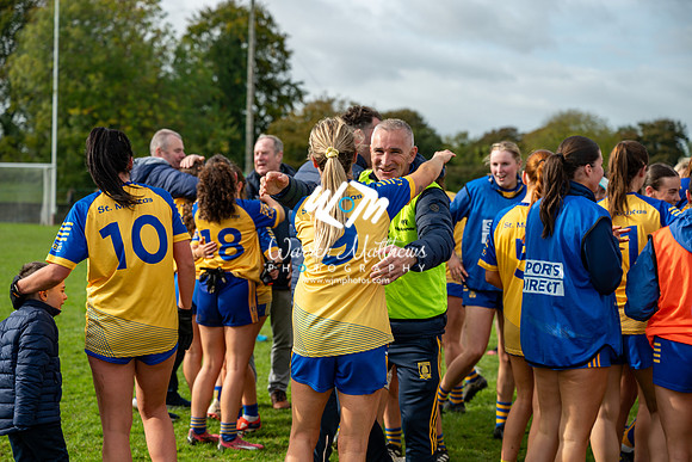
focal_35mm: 70
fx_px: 1346
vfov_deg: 19.5
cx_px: 346
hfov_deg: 28.8
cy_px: 231
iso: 100
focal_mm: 70
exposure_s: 1/800
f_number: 4
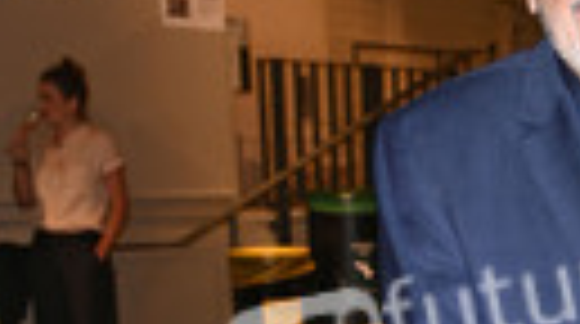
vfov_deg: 11.1
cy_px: 580
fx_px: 1550
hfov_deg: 20.5
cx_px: 589
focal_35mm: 101
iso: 1600
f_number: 4
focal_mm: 31
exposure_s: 1/100
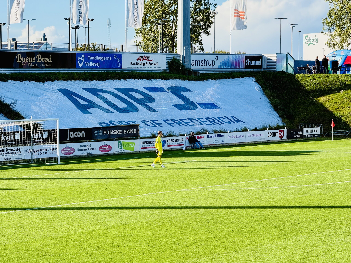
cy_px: 132
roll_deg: -0.1
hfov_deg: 16.4
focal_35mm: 120
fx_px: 1217
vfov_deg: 12.3
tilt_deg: -2.4
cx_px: 176
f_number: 2.8
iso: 50
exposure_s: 1/649
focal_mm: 15.66
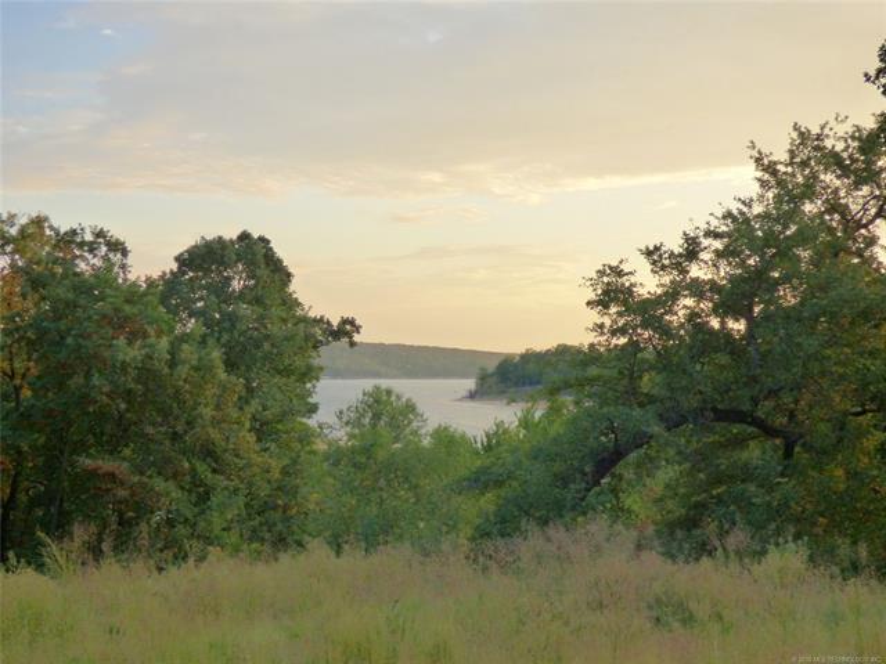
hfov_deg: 34.9
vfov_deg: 26.6
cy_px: 332
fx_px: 1408
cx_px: 443
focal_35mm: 55
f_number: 3.9
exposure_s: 1/250
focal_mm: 9.51
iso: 250
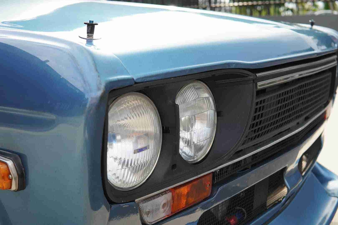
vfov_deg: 29.9
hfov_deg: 43.6
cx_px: 169
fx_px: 422
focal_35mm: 45
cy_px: 112
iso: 100
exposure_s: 1/80
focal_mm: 30
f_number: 4.5
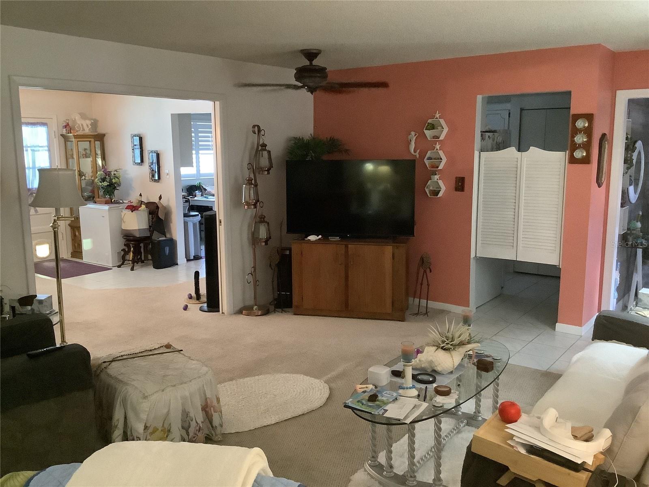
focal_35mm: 31
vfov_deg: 45.4
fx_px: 581
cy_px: 244
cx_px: 324
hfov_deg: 58.4
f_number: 2.4
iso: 640
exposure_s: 1/30
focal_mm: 3.3
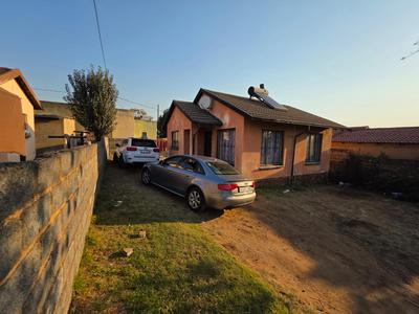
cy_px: 157
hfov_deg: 106.2
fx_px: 157
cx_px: 210
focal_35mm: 13
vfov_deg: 89.9
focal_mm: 2.2
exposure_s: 1/1279
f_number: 1.9
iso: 40
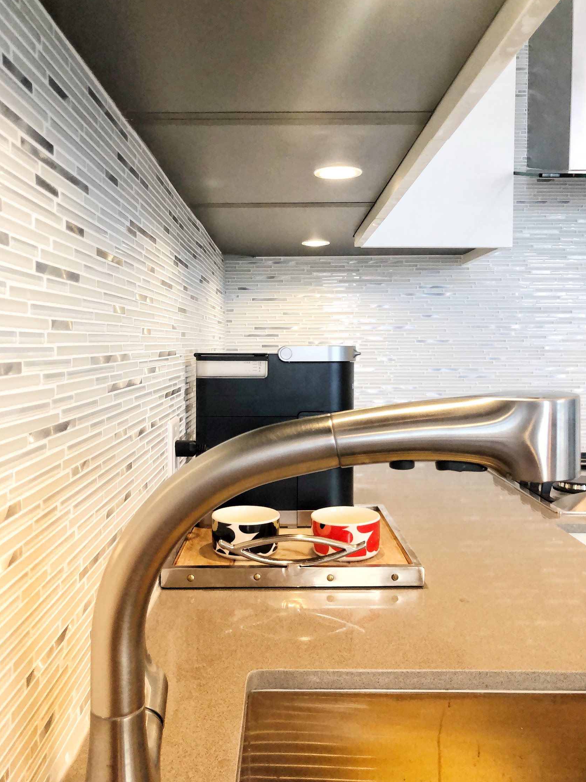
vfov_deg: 61.7
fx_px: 655
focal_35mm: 29
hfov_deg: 48.2
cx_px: 286
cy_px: 384
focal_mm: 4
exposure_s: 1/120
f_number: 1.8
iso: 100
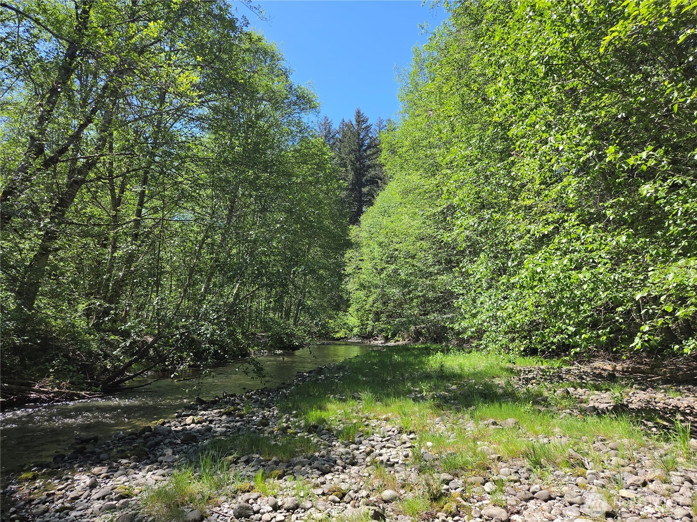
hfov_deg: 73.9
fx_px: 463
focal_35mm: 23
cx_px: 348
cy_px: 261
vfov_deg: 58.9
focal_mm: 5.4
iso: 80
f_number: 1.8
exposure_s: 1/1597
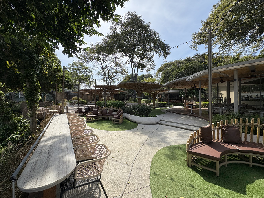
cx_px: 132
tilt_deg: +1.6
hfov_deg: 102.1
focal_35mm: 14
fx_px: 107
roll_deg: +0.6
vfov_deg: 85.7
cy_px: 99
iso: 50
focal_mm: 2.22
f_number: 2.2
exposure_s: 1/1637
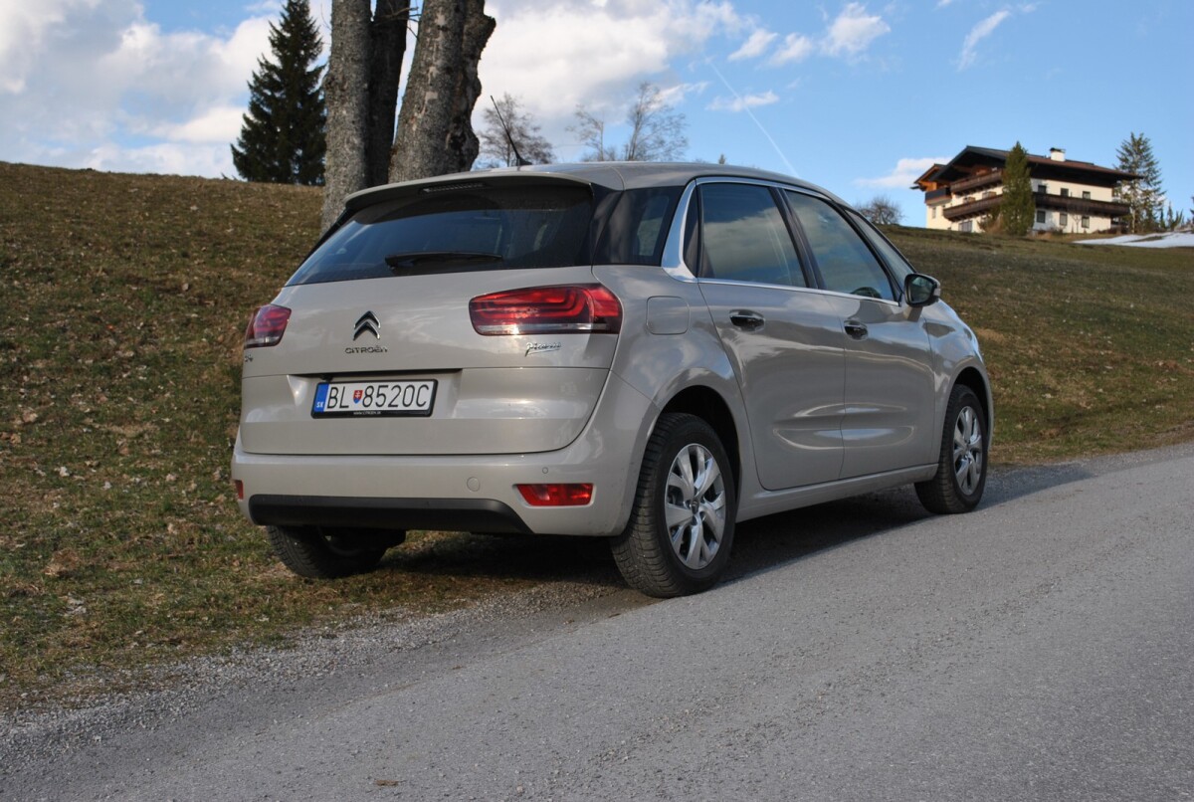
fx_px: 1596
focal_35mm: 48
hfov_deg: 41.0
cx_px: 597
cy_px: 401
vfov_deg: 28.2
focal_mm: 32
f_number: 7.1
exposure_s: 1/200
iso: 100
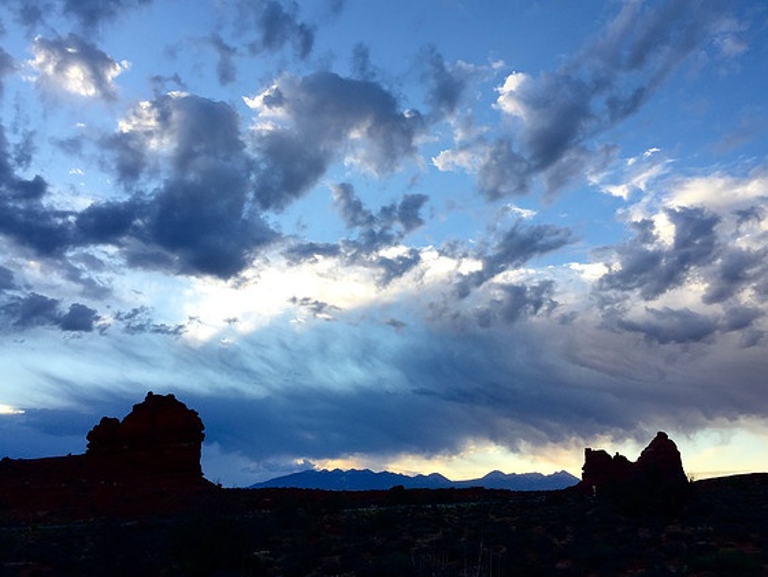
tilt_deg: +20.4
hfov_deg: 59.9
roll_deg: -0.4
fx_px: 666
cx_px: 396
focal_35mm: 30
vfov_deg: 46.8
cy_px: 287
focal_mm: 4.15
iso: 32
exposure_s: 1/275
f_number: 2.2
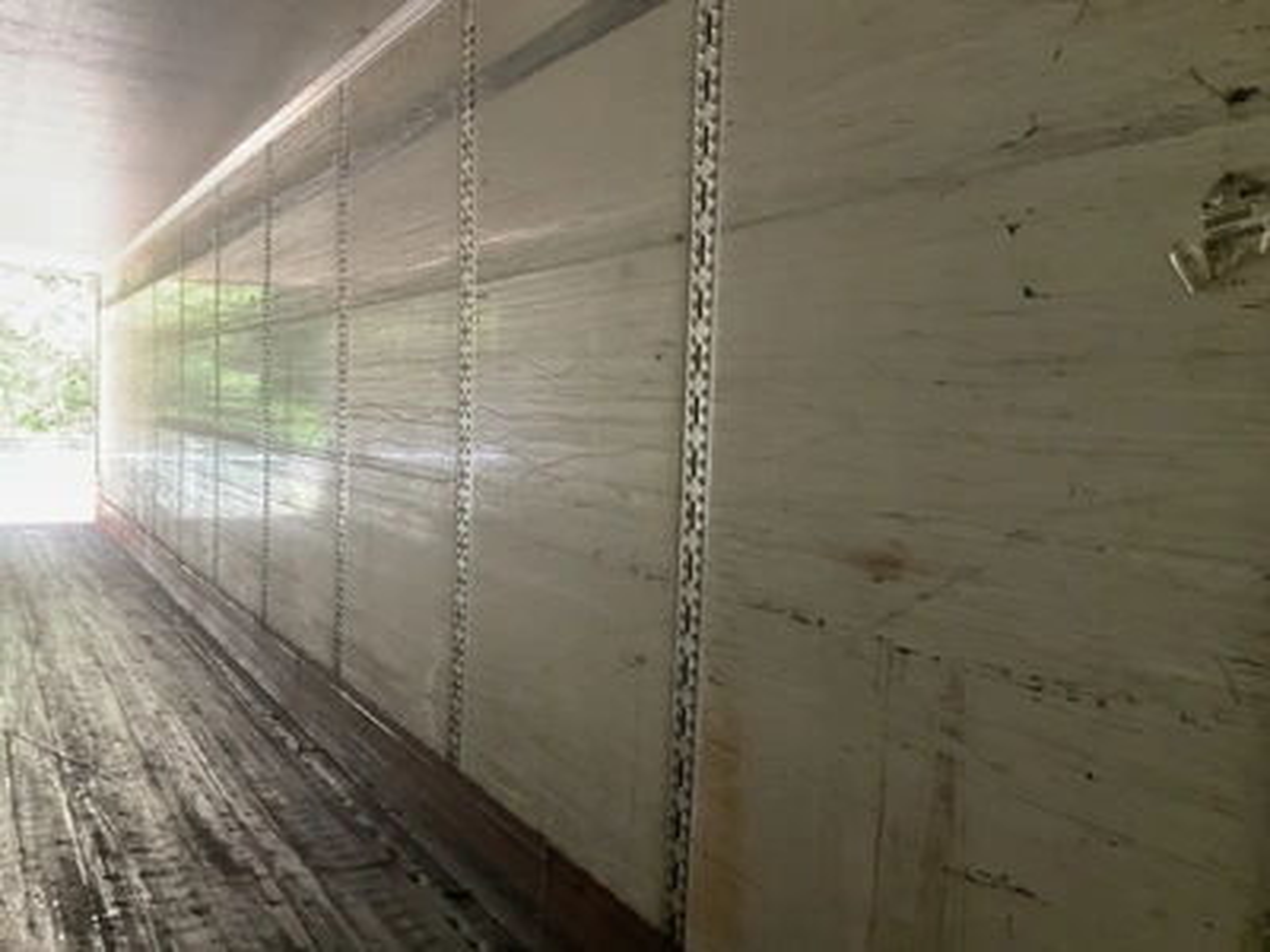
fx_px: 1064
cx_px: 635
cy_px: 476
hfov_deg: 61.7
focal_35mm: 29
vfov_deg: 48.2
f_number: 1.8
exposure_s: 1/54
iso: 320
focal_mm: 3
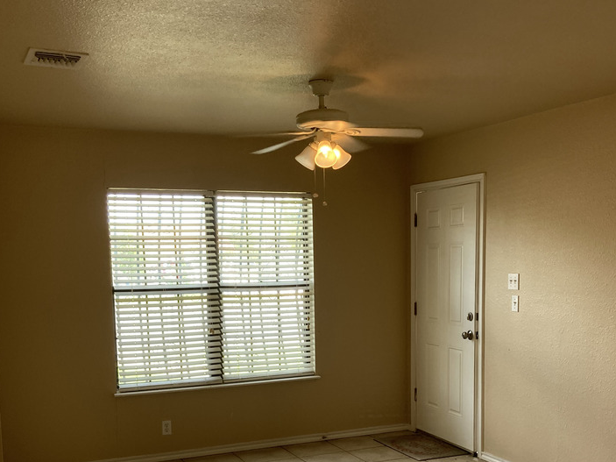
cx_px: 329
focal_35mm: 43
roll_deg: +2.3
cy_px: 361
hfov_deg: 43.8
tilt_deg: -6.8
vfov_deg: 32.8
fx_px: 765
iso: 64
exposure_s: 1/60
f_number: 1.8
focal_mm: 3.99
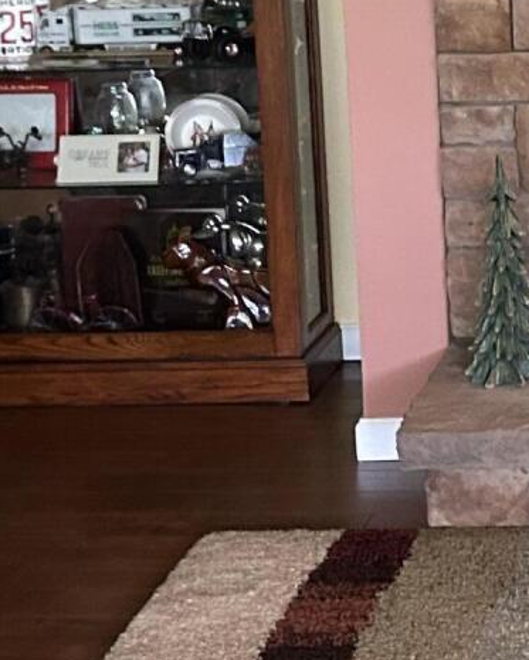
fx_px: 2132
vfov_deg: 17.5
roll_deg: +0.8
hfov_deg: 13.2
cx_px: 834
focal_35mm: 109
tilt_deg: -8.9
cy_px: 135
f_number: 1.5
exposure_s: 1/40
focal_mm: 5.7
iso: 500
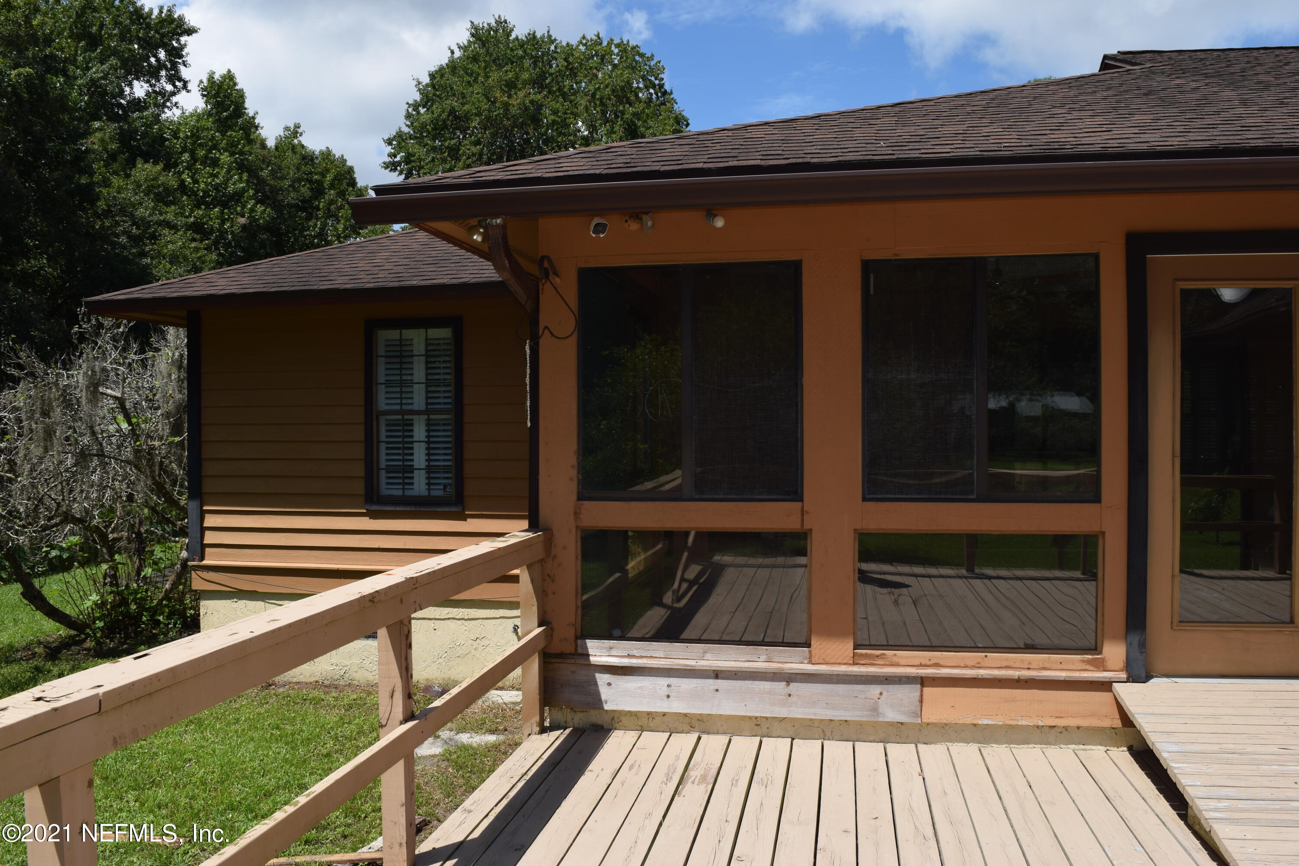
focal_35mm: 27
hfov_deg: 67.4
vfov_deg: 47.9
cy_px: 433
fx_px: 974
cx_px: 650
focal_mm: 18
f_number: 9
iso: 100
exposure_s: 1/200
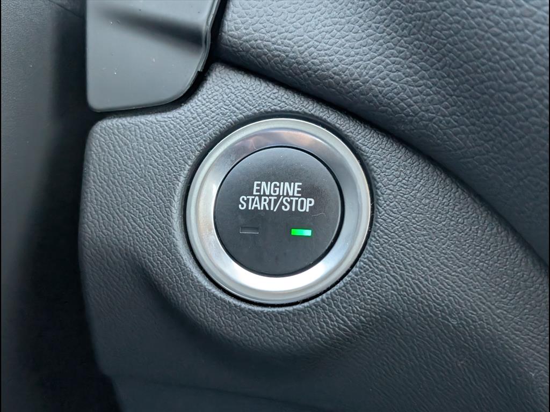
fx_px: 779
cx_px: 275
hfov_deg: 38.9
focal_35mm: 49
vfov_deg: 29.7
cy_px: 206
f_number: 1.68
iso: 352
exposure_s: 1/213
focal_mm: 6.9
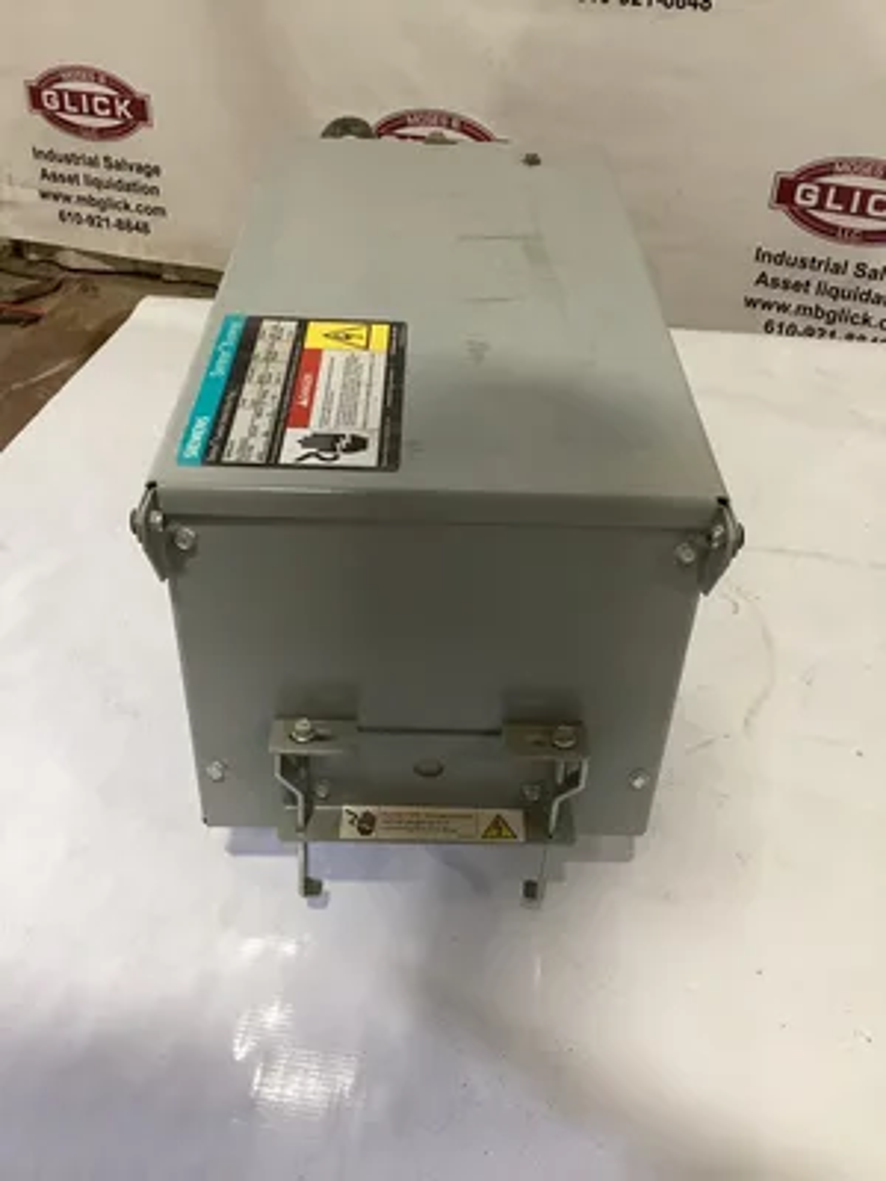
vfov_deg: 58.4
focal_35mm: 31
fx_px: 1058
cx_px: 443
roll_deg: +0.1
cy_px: 590
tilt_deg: -37.4
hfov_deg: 45.4
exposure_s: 1/50
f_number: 2.4
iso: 200
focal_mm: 3.3
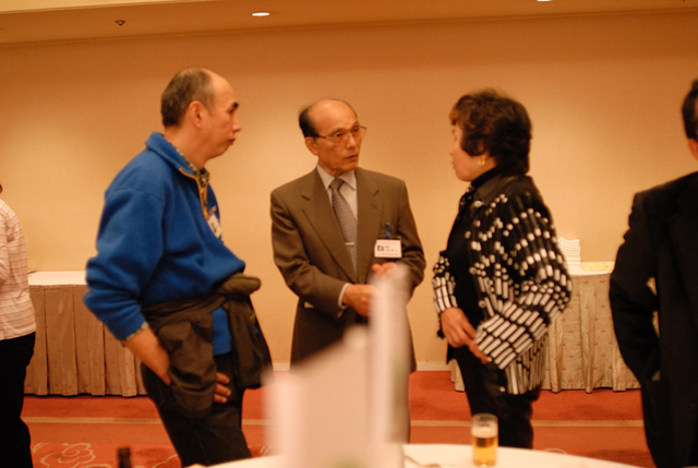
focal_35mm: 42
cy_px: 234
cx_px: 349
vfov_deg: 32.0
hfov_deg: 46.3
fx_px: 816
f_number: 2
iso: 800
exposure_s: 1/80
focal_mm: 28
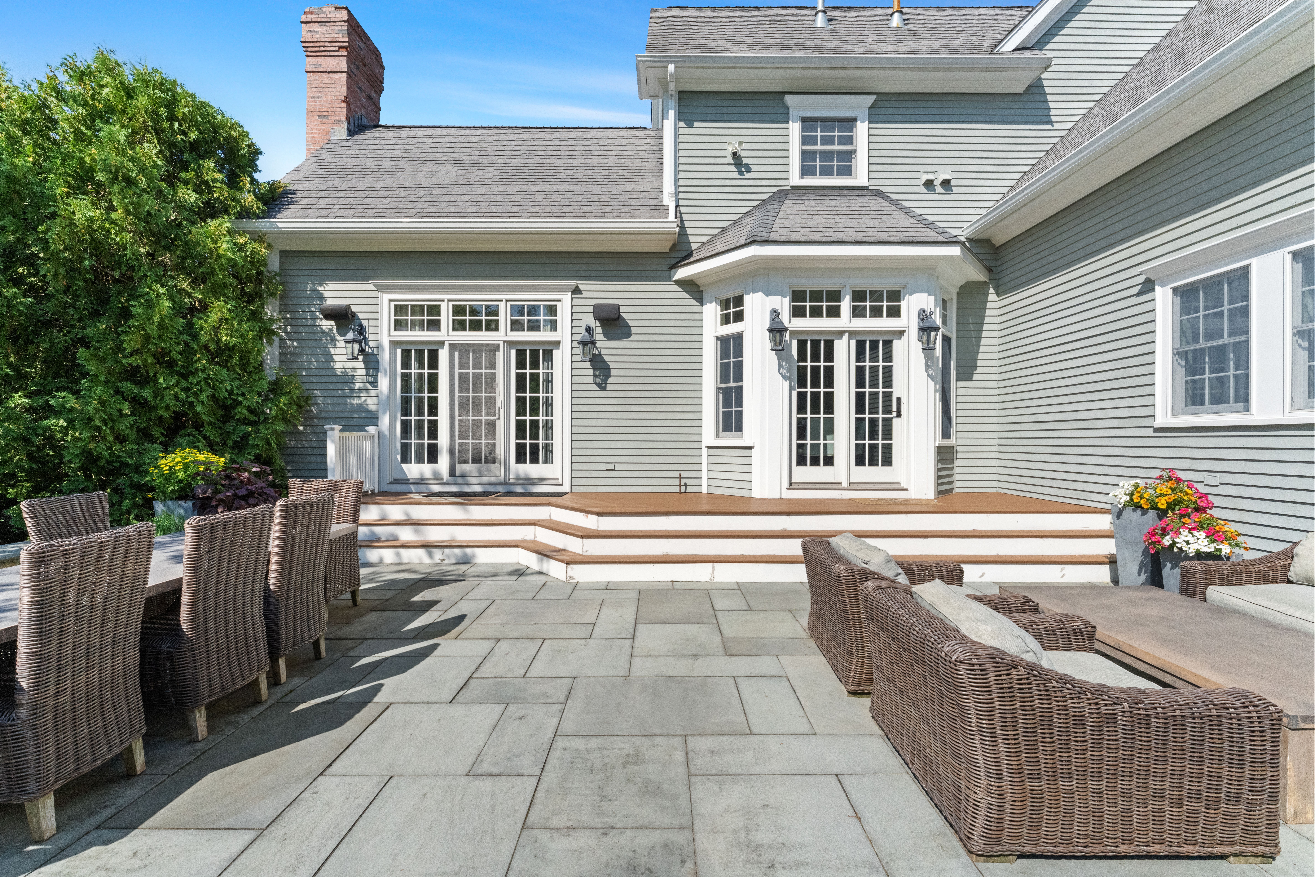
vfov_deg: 76.2
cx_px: 658
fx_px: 559
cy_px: 438
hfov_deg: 99.3
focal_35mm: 15
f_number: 11
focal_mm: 15.3
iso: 3200
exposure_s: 1/800
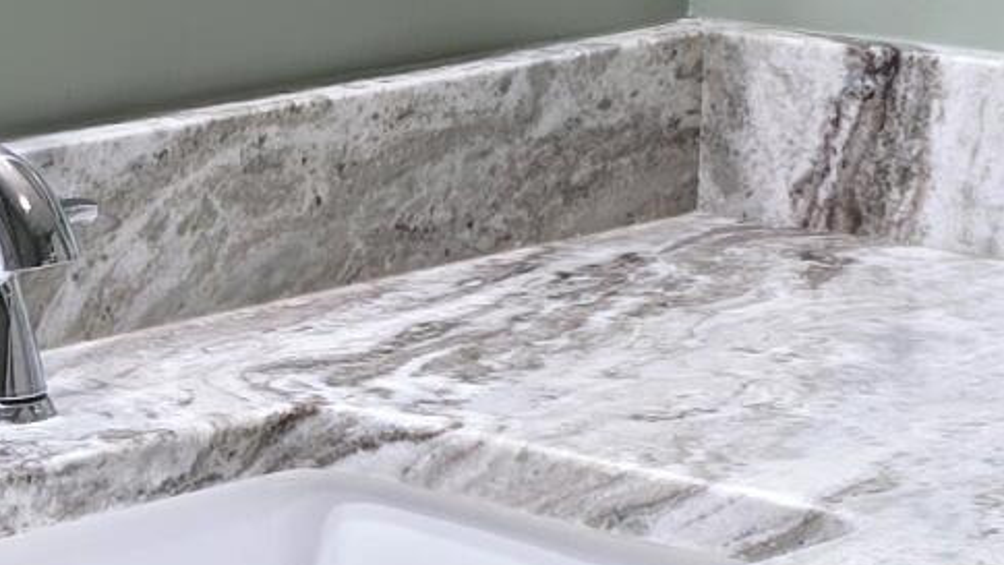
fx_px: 4127
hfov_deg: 12.8
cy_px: 441
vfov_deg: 7.8
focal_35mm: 155
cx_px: -722
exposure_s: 1/120
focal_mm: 6.3
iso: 64
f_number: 1.7
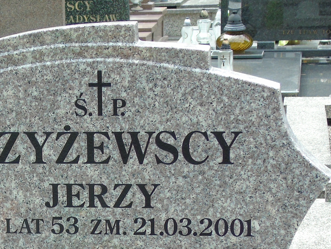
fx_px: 1310
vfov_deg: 10.6
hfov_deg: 14.2
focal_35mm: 137
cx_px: -1
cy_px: 296
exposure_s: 1/100
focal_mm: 9.6
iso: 80
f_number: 4.3
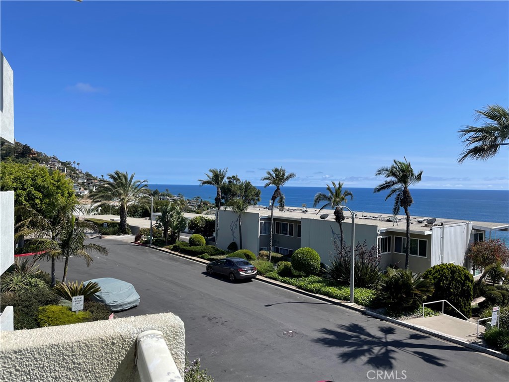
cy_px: 191
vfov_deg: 53.1
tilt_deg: -1.4
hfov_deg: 67.3
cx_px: 254
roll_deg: -0.3
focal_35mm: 26
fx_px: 382
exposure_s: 1/4464
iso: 32
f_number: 1.6
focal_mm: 4.2
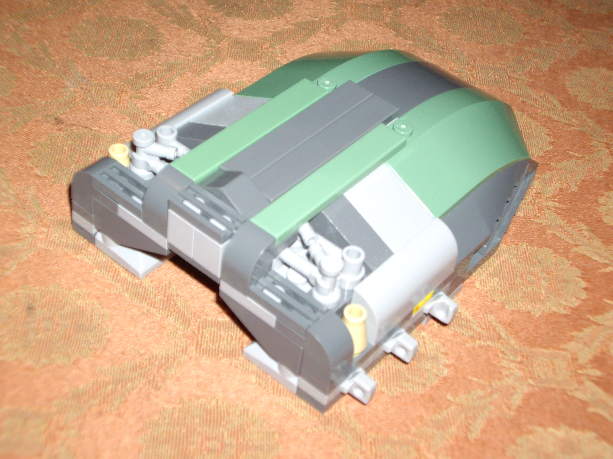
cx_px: 306
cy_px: 230
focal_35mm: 66
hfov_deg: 29.4
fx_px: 1169
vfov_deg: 22.3
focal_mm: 10.7
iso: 200
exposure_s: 1/80
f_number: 3.6
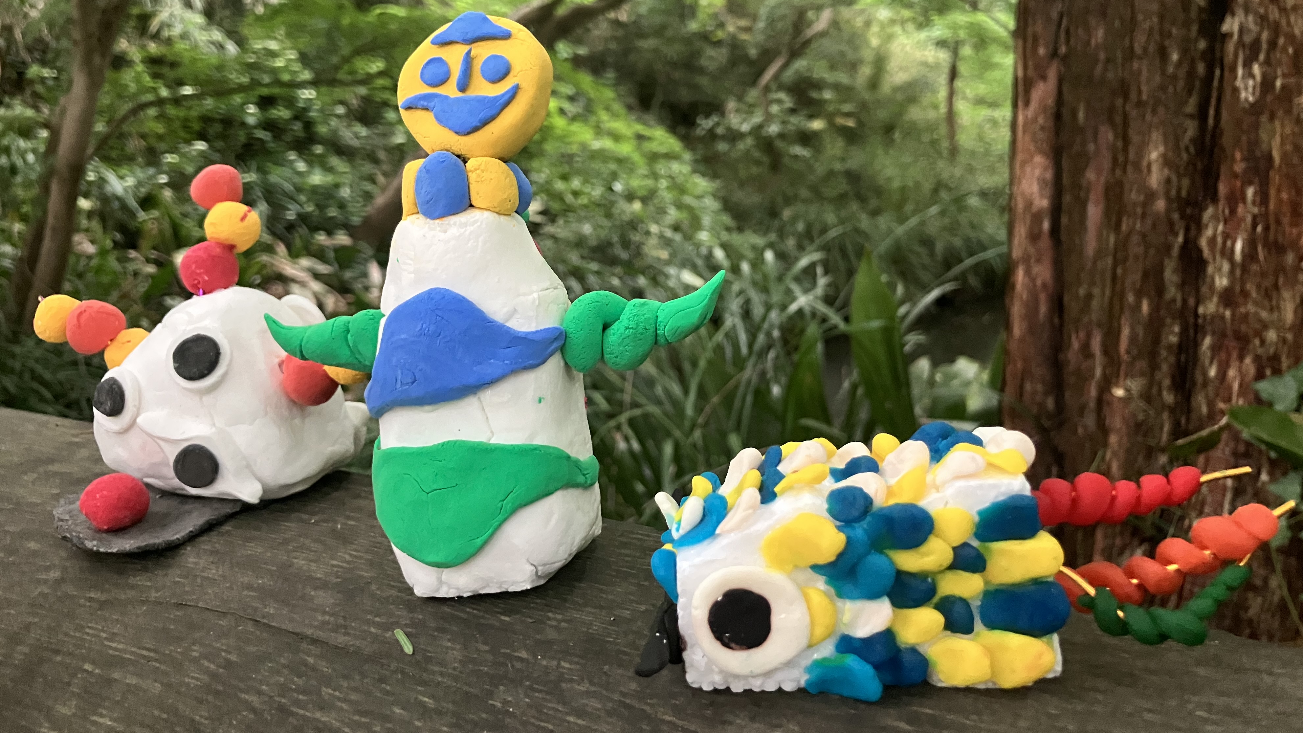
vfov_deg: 37.6
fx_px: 1071
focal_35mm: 31
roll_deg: +2.9
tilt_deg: -8.8
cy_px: 290
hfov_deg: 62.6
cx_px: 657
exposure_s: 1/30
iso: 500
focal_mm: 3.99
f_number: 1.8
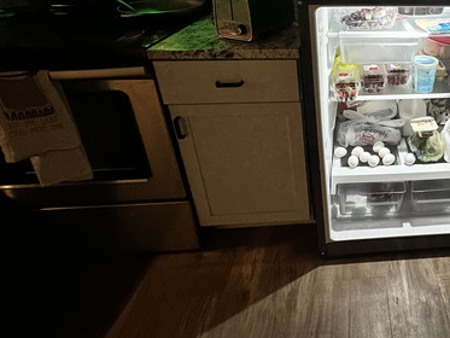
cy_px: 63
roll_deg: -2.2
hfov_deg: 63.0
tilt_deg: -22.0
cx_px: 382
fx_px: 312
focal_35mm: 24
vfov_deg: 52.8
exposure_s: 1/60
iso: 1250
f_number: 2.2
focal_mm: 2.22
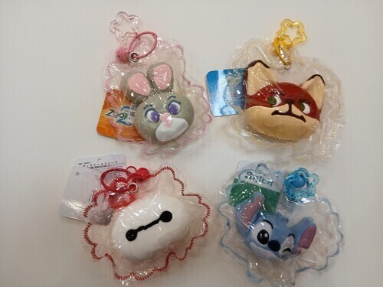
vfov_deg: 53.1
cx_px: 192
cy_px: 144
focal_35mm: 26
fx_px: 288
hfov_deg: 67.3
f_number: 1.8
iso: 50
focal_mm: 3.86
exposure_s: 1/50
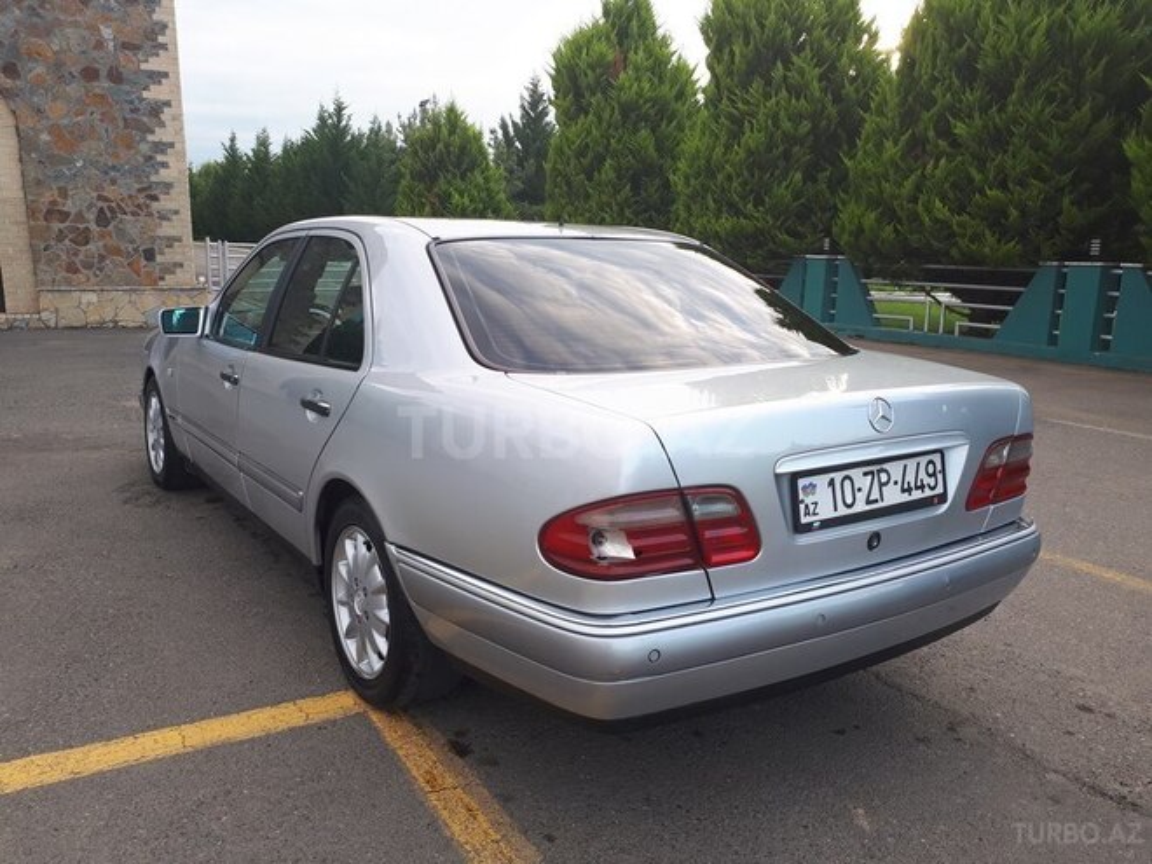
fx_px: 899
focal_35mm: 27
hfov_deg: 65.3
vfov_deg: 51.4
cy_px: 432
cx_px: 576
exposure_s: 1/122
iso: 40
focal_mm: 3.6
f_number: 1.9
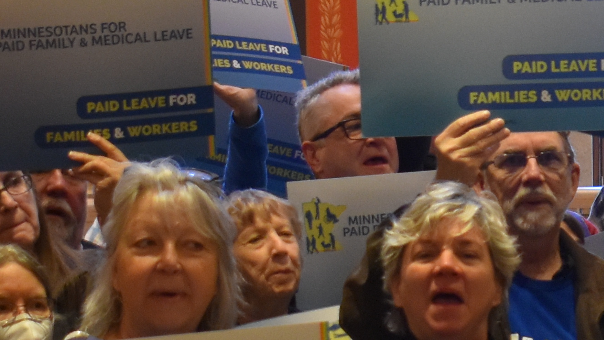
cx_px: 639
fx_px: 3892
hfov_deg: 8.8
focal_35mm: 243
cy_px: 292
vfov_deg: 5.0
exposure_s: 1/60
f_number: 4.5
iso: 1250
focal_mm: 34
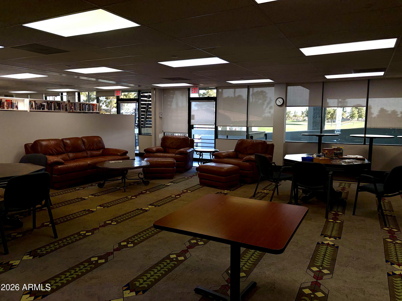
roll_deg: -0.2
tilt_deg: -4.9
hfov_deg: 67.3
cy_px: 150
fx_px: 302
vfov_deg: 53.1
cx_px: 201
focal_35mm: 26
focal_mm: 5.96
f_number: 1.6
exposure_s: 1/137
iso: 32
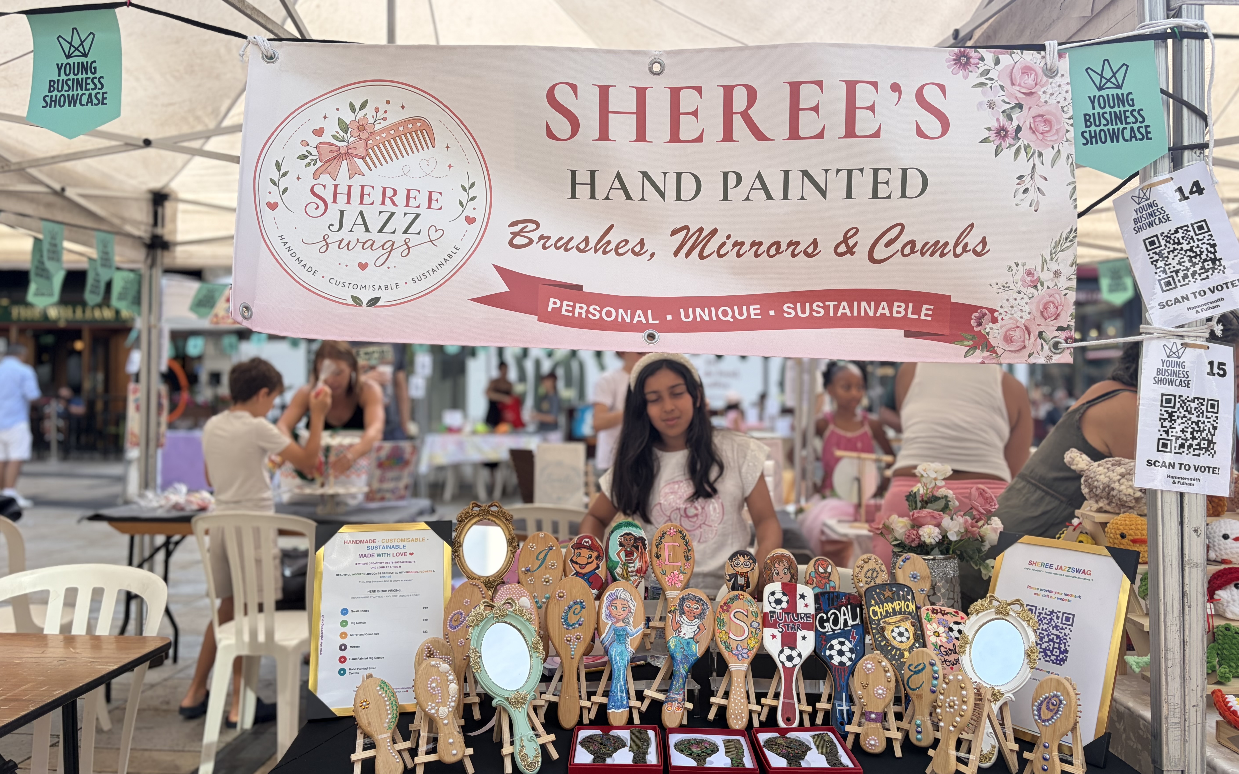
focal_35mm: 28
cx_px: 629
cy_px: 372
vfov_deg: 44.5
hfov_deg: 66.5
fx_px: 945
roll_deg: +0.0
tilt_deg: +2.1
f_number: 1.6
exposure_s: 1/1484
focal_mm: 5.96
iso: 50
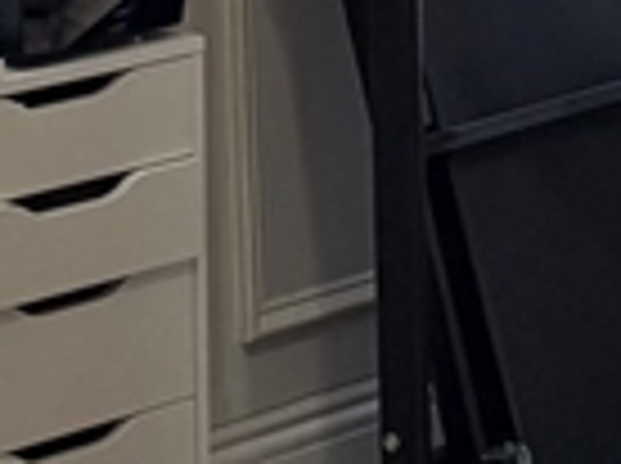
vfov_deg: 7.5
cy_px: -288
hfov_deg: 10.2
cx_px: 148
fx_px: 3456
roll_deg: +1.1
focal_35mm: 193
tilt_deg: -7.8
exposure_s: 1/60
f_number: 1.6
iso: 160
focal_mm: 5.96
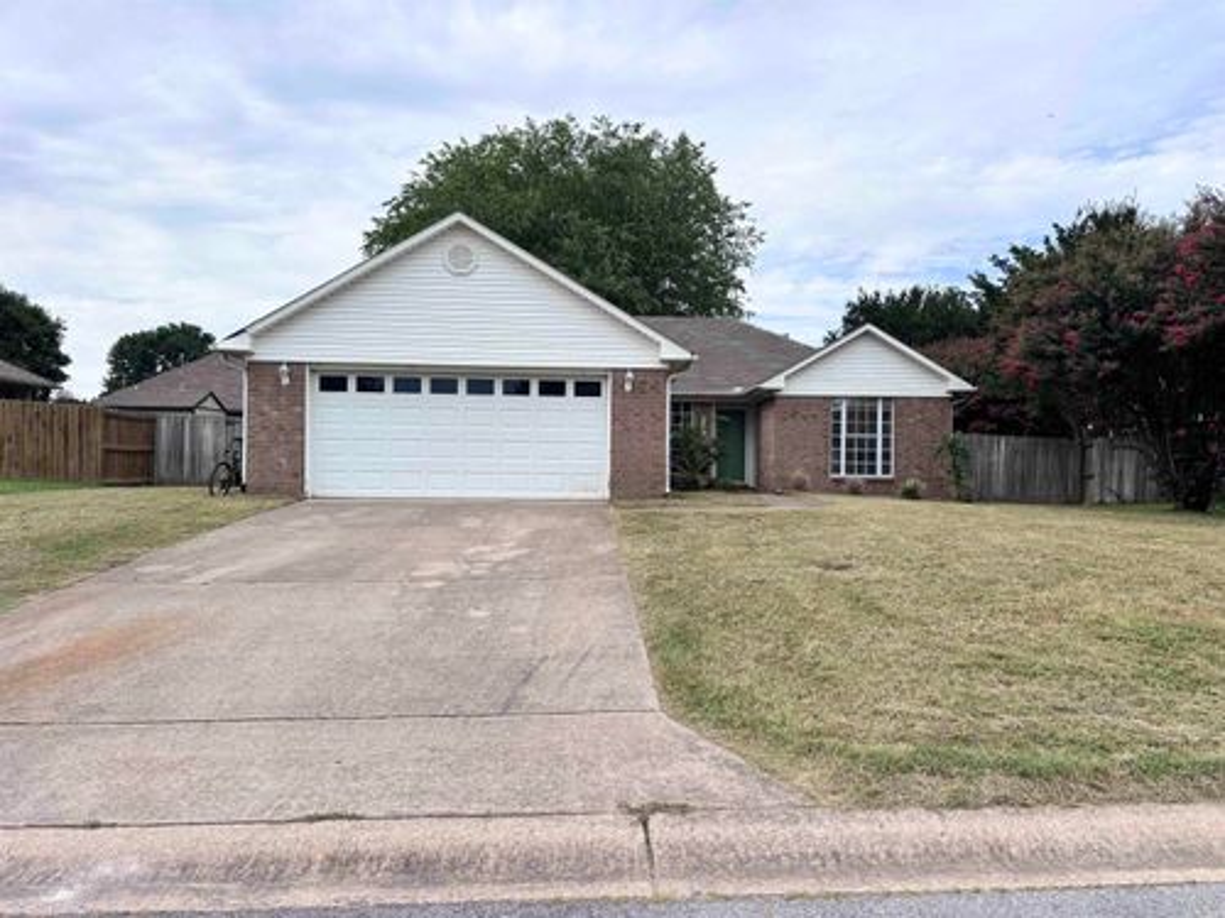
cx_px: 612
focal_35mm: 26
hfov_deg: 67.3
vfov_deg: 53.1
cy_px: 459
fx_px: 920
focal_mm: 5.96
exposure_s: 1/2857
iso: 50
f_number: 1.6
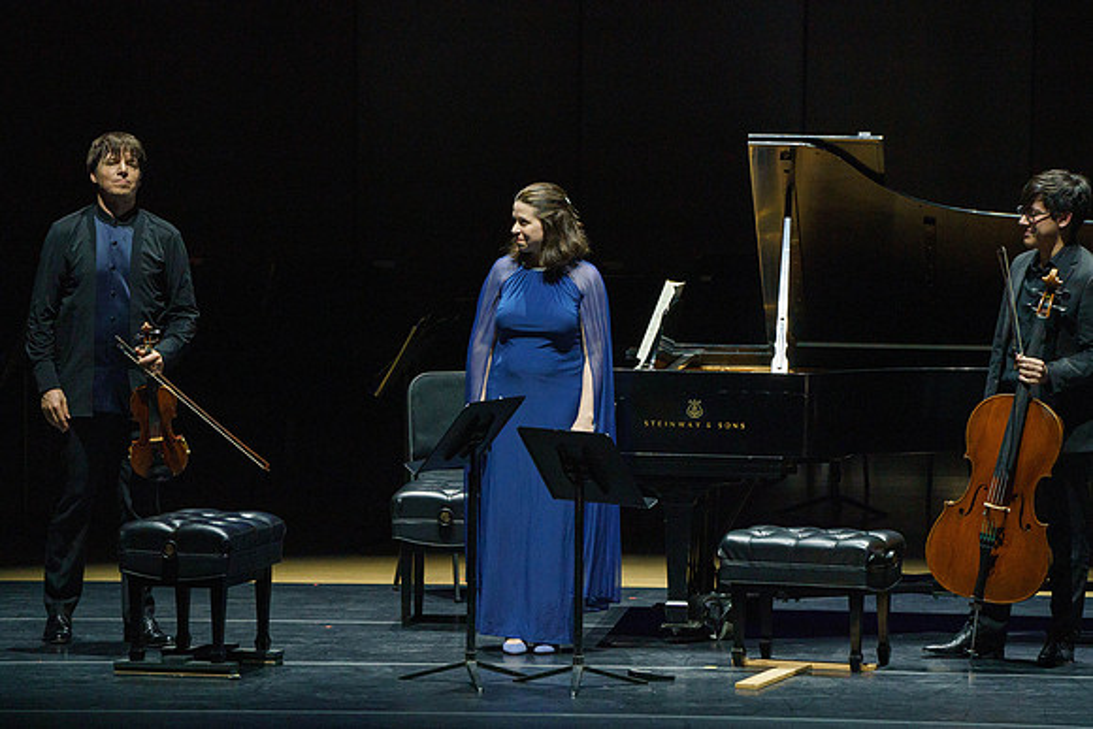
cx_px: 508
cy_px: 390
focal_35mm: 271
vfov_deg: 5.1
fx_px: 8221
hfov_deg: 7.6
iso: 3200
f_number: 8
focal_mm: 253
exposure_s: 1/320
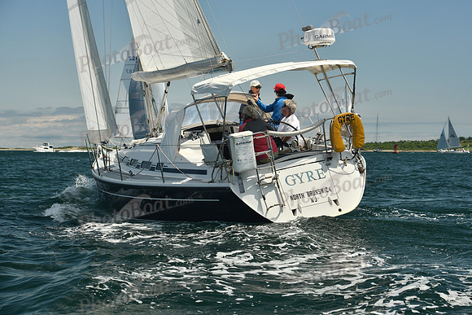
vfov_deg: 18.2
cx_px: 236
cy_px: 158
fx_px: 984
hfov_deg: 27.0
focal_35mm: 75
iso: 320
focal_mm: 75
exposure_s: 1/640
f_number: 8
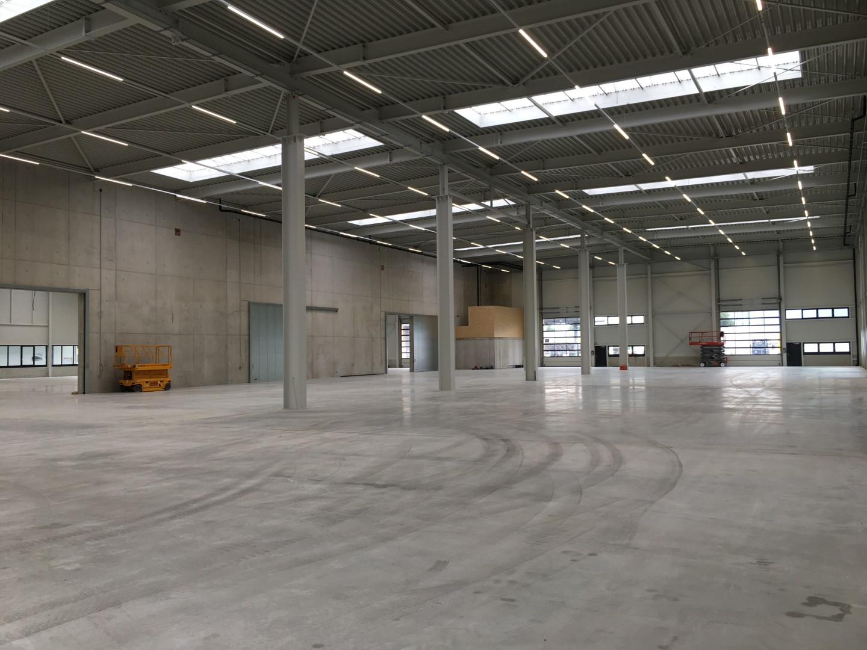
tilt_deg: +1.5
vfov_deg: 48.2
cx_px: 434
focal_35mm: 29
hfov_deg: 61.7
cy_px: 325
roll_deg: +1.3
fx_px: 726
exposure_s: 1/100
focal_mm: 4.15
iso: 25
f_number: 2.2
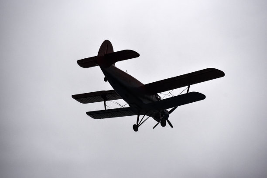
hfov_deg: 11.4
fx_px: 1336
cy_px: 89
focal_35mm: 180
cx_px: 134
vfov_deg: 7.6
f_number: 3.5
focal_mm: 180
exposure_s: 1/3200
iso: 1600
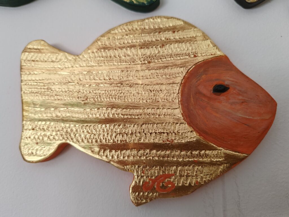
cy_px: 108
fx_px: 225
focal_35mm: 27
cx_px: 144
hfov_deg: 65.3
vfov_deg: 51.4
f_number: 1.9
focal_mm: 6.12
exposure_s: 1/100
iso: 100
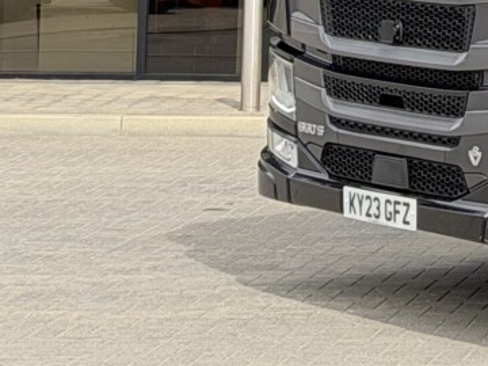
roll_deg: -0.6
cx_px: 1064
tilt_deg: +2.5
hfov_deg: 7.1
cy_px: -293
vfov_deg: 5.5
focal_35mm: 267
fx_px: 3764
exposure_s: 1/1203
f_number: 1.78
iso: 64
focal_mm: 6.76
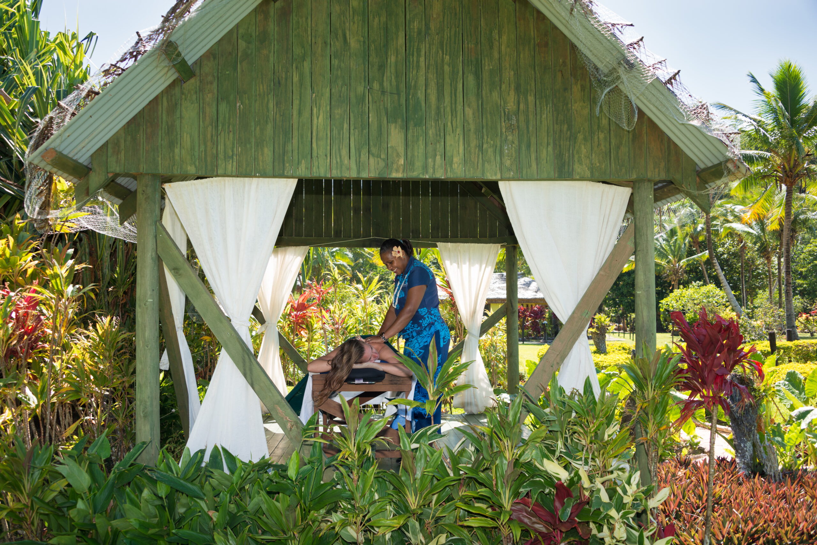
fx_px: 772
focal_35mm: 34
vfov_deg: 38.9
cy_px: 272
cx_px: 408
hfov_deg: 55.8
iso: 100
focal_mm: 34
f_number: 6.3
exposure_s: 1/160
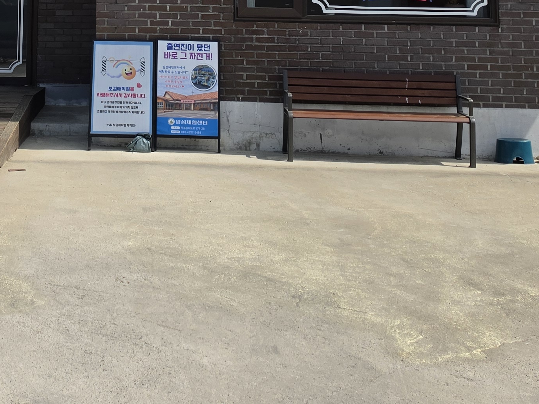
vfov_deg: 20.4
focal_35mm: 67
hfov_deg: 28.4
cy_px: -97
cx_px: 112
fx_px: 1043
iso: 64
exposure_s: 1/7939
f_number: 1.4
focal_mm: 6.5
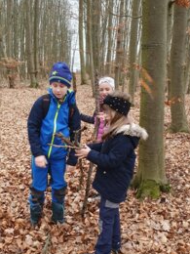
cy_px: 148
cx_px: 83
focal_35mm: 40
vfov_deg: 46.6
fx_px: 293
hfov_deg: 35.9
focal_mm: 4.32
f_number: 2.4
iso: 160
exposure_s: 1/100
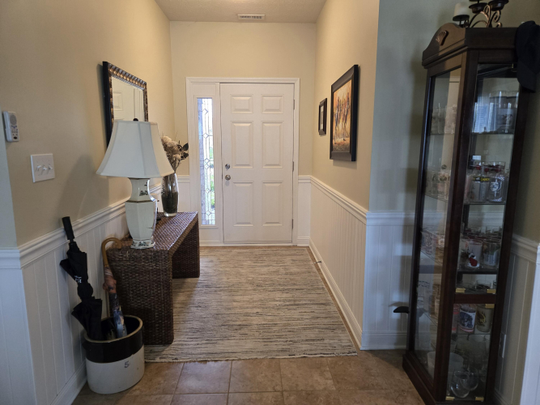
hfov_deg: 73.9
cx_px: 270
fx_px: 359
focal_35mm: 23
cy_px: 202
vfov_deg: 58.9
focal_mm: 5.4
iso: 320
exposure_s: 1/120
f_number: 1.8
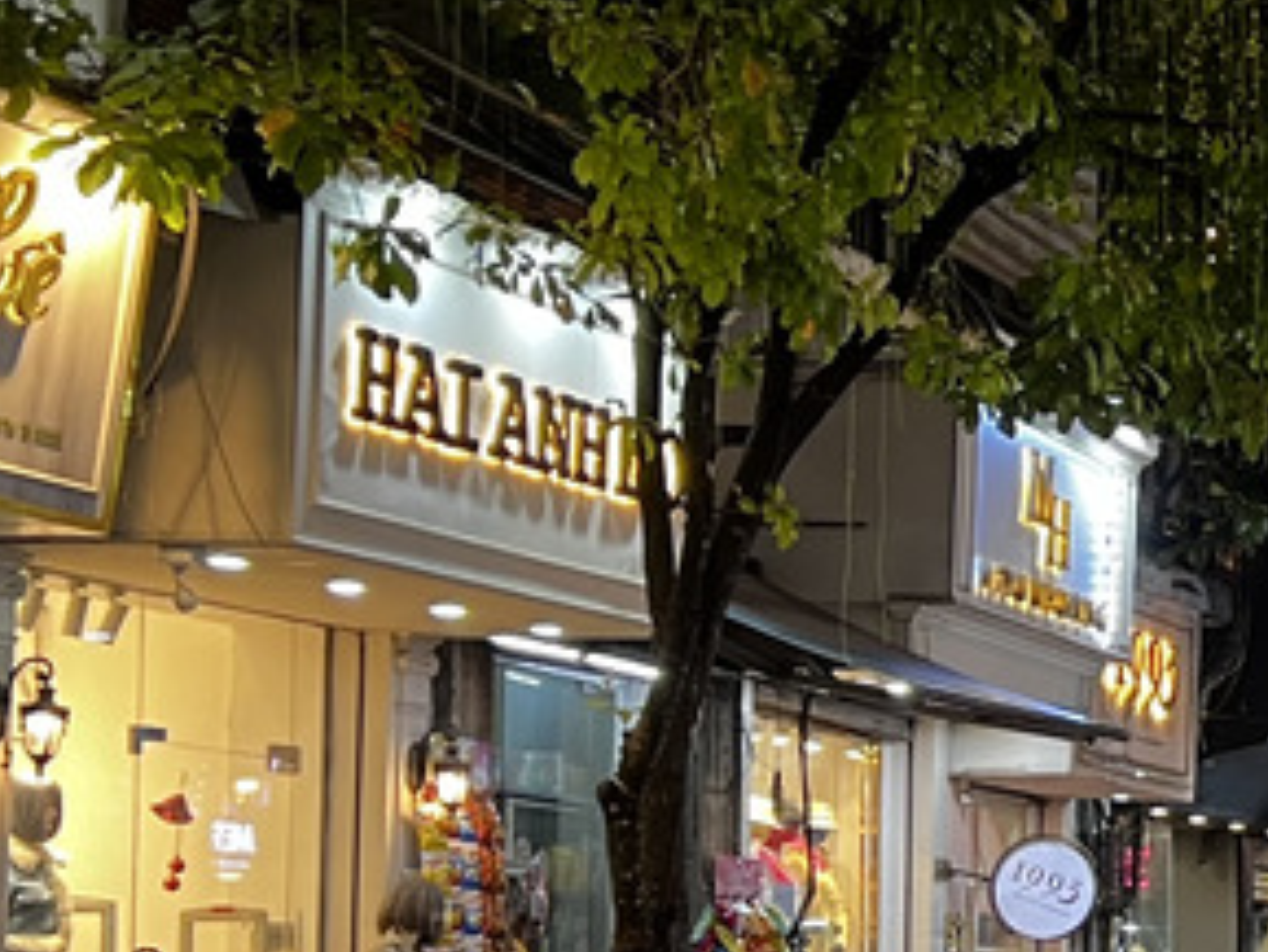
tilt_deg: +4.0
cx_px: 1887
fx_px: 3958
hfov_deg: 16.6
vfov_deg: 13.6
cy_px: 772
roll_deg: +0.2
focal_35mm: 108
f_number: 1.5
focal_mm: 5.7
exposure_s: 1/50
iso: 80
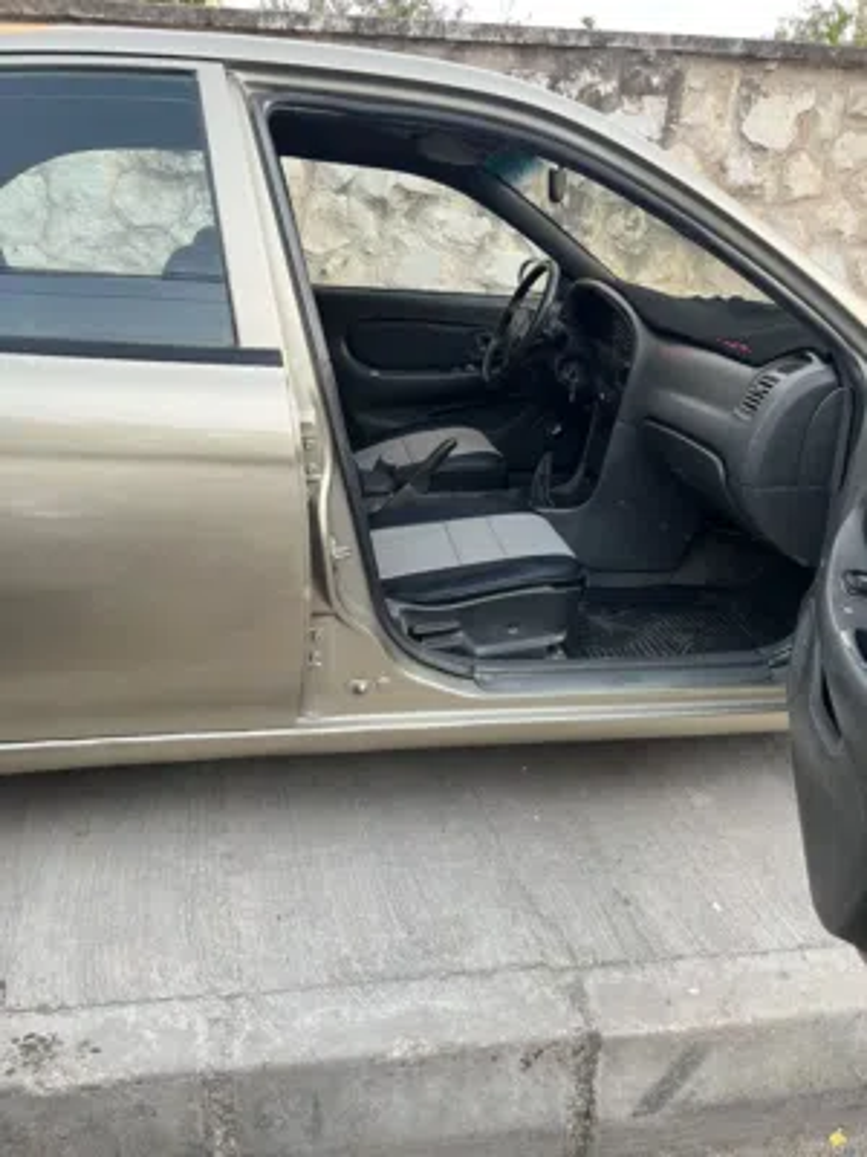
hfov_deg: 53.1
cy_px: 578
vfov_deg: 67.3
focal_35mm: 26
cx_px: 434
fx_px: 868
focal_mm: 5.1
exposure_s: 1/60
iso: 160
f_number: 1.6
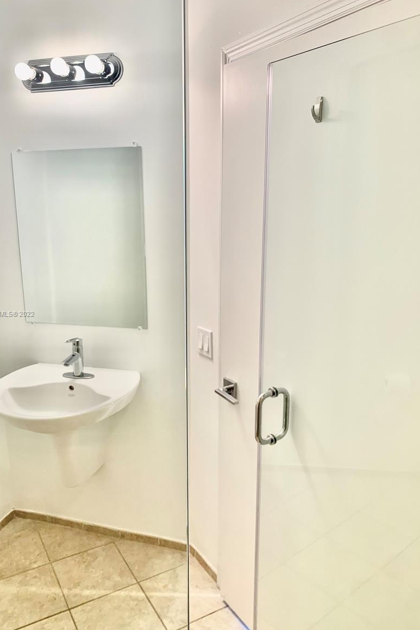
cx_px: 179
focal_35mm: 28
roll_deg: -0.2
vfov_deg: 65.5
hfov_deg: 46.3
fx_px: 490
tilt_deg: -12.2
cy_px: 314
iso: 50
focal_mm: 4.25
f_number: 1.8
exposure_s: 1/60
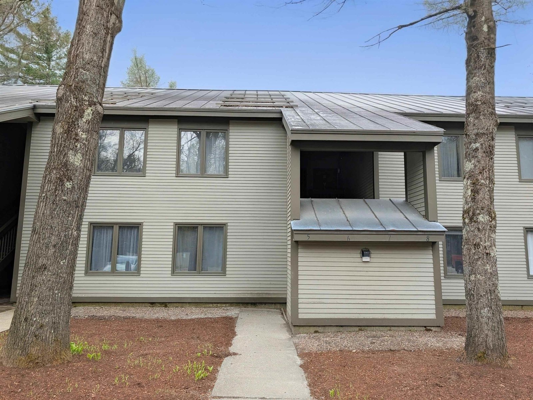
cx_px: 266
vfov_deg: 56.8
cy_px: 200
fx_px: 370
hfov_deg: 71.6
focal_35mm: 24
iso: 19
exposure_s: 1/303
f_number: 1.68
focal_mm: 6.9
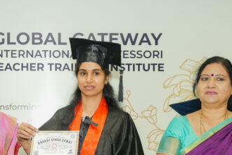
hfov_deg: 20.3
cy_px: 140
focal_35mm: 100
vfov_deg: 13.6
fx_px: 644
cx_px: 67
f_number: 5.6
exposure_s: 1/125
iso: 1000
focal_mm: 43
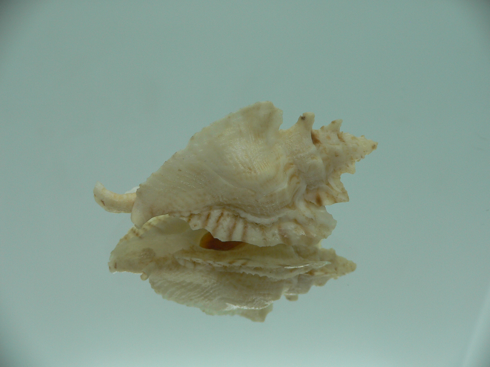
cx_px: 245
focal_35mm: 35
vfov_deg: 40.7
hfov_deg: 52.6
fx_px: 495
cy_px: 184
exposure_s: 1/60
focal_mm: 4.6
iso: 80
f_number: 2.8
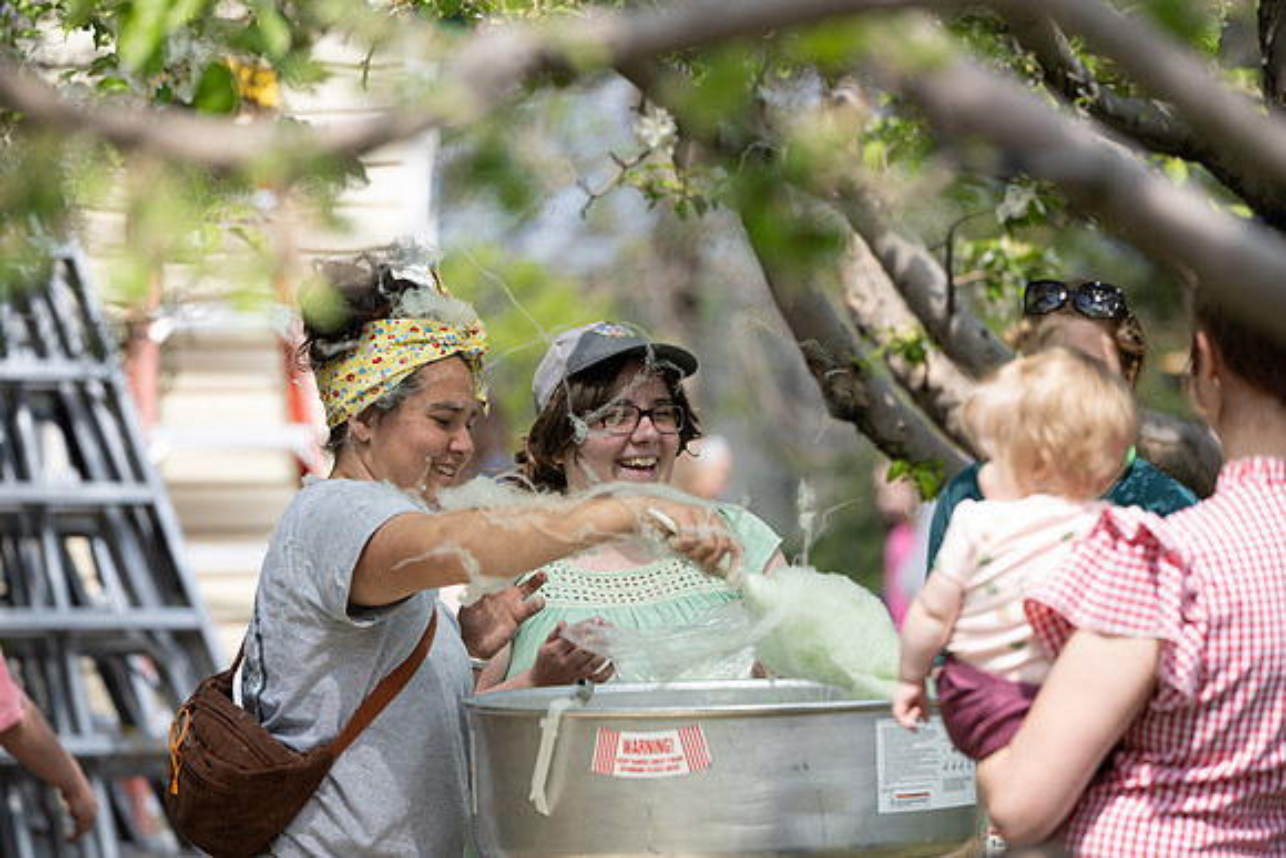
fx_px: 6767
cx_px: 612
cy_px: 410
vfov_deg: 7.3
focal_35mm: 189
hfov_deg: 10.9
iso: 200
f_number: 4
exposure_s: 1/640
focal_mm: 180
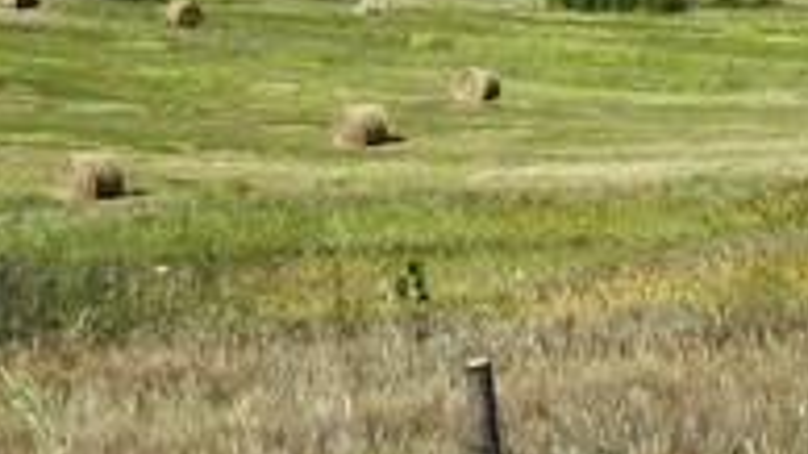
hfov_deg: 15.6
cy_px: -175
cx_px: 933
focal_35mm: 133
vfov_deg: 8.9
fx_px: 2849
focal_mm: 4.6
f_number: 8
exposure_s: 1/480
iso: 160
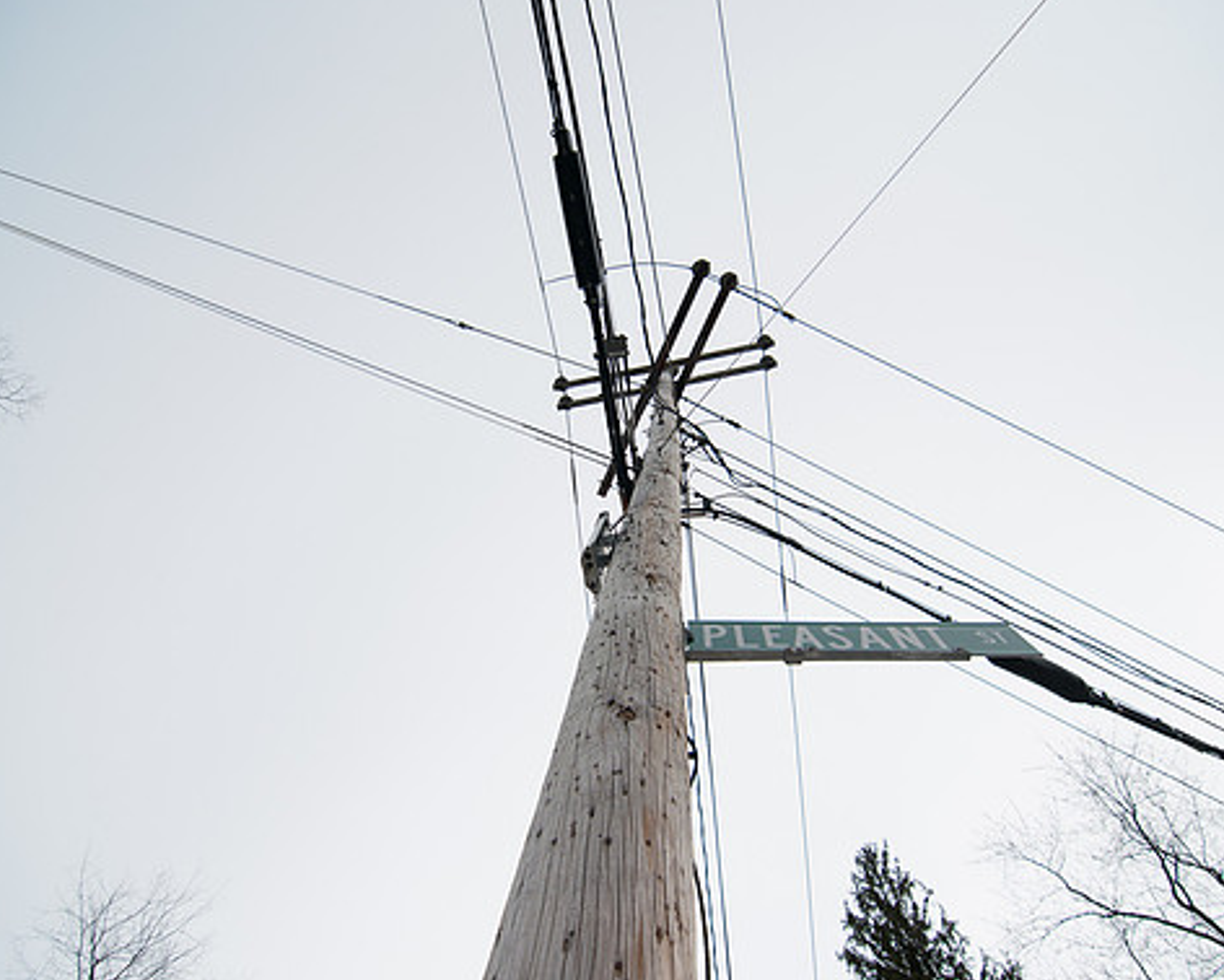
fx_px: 689
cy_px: 486
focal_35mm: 19
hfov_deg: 83.3
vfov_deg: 70.9
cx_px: 612
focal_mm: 11
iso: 200
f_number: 3.5
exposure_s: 1/3200
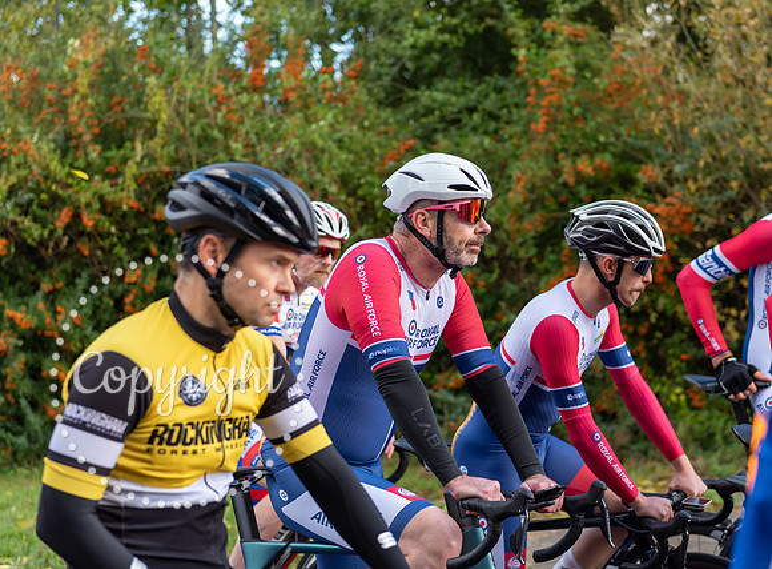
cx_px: 472
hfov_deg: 26.6
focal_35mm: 73
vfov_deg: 19.8
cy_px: 254
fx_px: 1626
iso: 200
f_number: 3.2
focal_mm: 62
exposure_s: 1/400
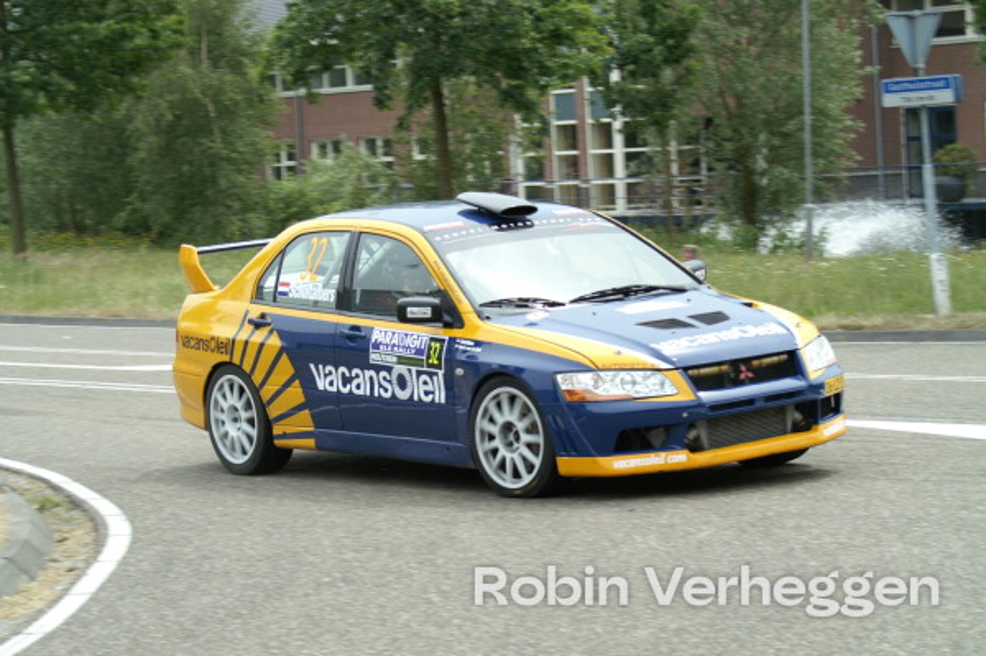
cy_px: 328
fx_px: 3079
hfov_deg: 18.2
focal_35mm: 112
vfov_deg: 12.2
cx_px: 493
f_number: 7.1
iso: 100
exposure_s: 1/200
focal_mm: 75
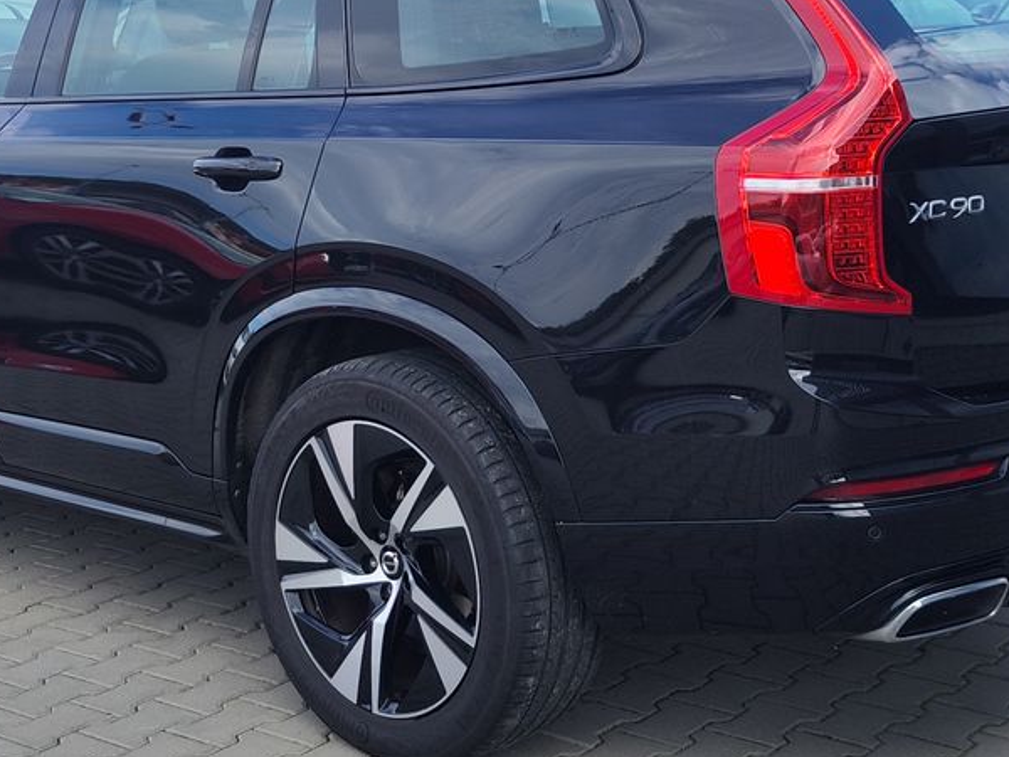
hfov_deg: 41.2
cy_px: 256
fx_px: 1341
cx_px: 476
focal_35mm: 46
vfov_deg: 31.3
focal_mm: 7.01
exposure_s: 1/699
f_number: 1.69
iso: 50
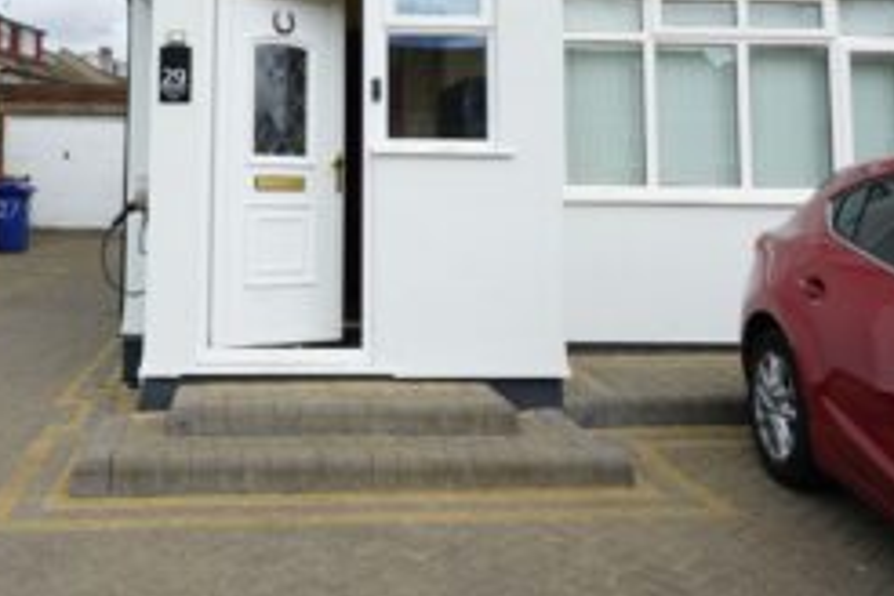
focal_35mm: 39
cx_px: 287
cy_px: 105
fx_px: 968
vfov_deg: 33.1
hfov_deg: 48.6
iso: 100
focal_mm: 16
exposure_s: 1/80
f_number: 13
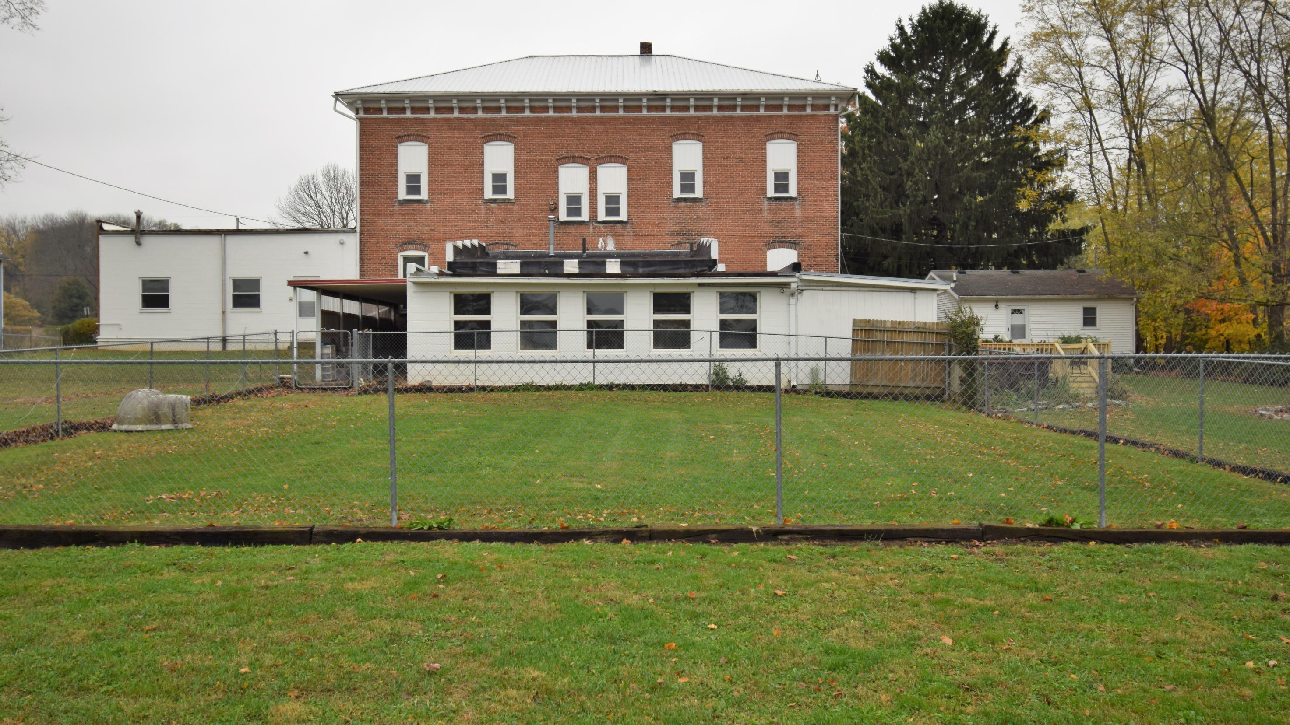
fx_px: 1095
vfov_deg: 36.7
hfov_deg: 61.0
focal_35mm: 32
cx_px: 635
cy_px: 361
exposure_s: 1/100
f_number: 5.6
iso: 100
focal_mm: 20
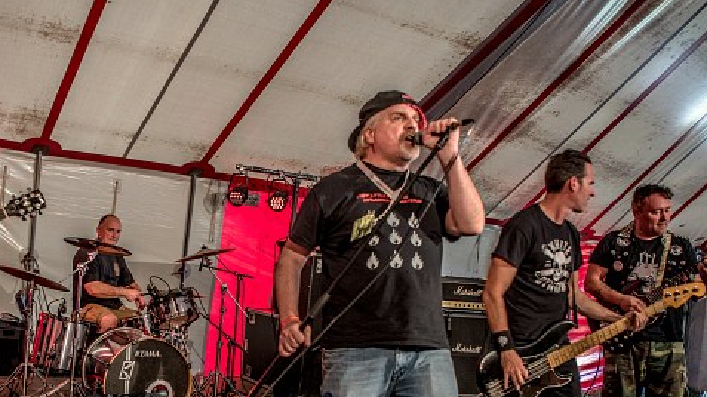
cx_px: 239
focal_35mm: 38
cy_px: 293
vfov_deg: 30.7
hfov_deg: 51.9
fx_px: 712
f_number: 2.8
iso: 400
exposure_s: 1/100
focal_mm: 24
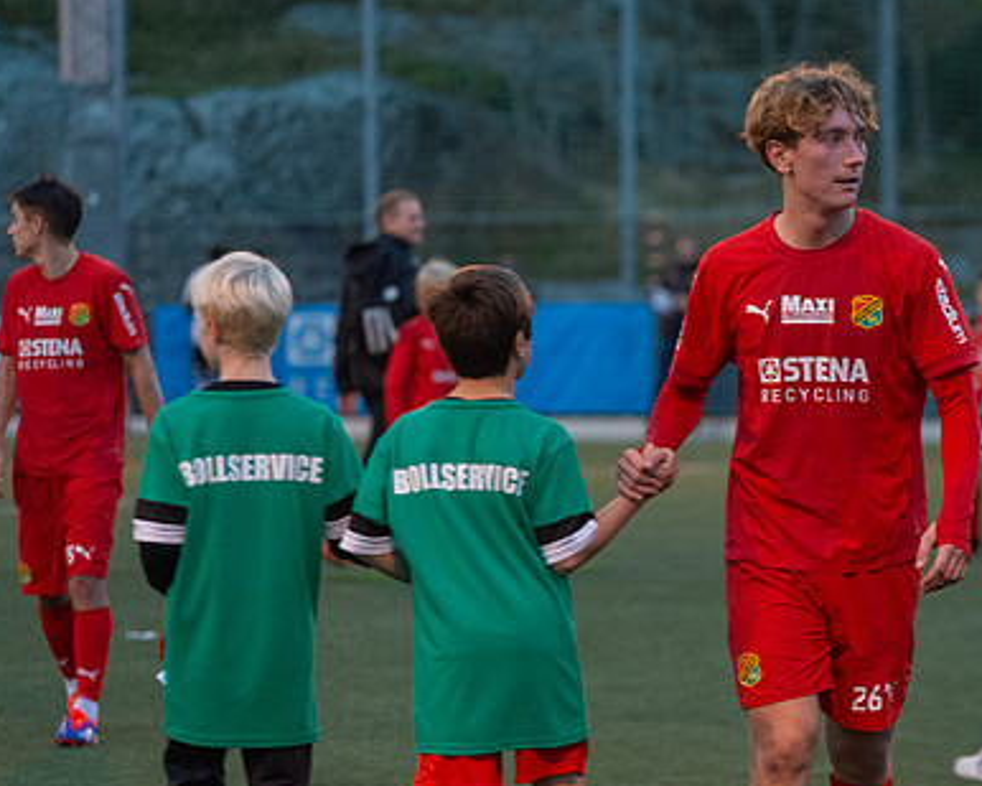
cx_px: 725
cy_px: 460
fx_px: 8198
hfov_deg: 6.8
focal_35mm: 282
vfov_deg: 5.5
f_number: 5
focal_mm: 200
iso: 8000
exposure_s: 1/400
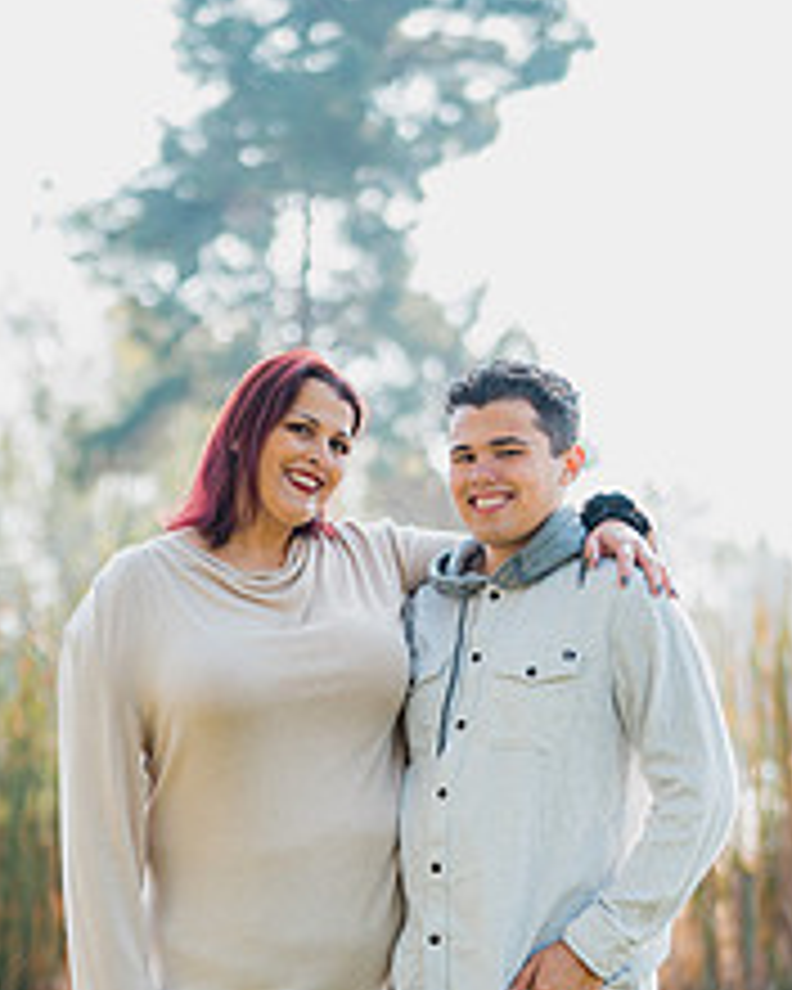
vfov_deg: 19.8
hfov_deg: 16.0
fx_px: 2813
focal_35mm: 96
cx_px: 342
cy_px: 778
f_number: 1.4
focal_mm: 50
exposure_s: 1/1600
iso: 250
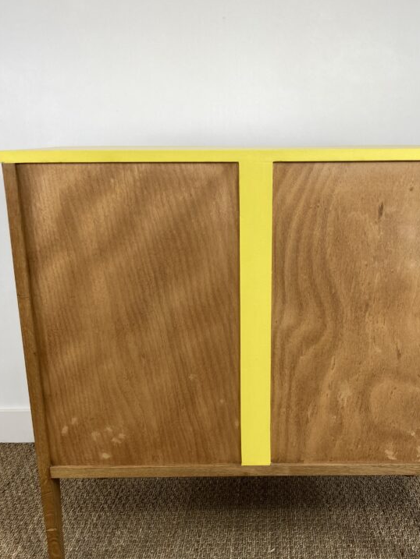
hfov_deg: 35.8
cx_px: 254
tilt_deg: -16.3
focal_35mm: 40
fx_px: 647
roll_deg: +0.7
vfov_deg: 46.1
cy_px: 367
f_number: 1.8
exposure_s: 1/100
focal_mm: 3.99
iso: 50
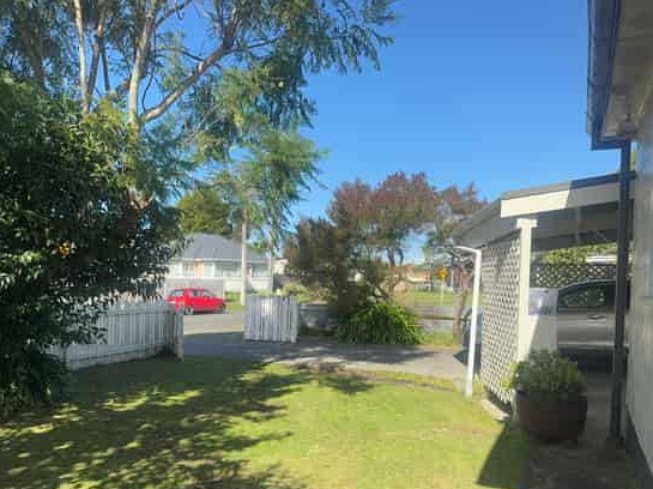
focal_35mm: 29
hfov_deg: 61.5
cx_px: 291
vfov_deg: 47.9
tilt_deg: -2.6
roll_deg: -0.9
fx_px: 547
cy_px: 294
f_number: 1.78
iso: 80
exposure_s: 1/2809
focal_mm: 6.86
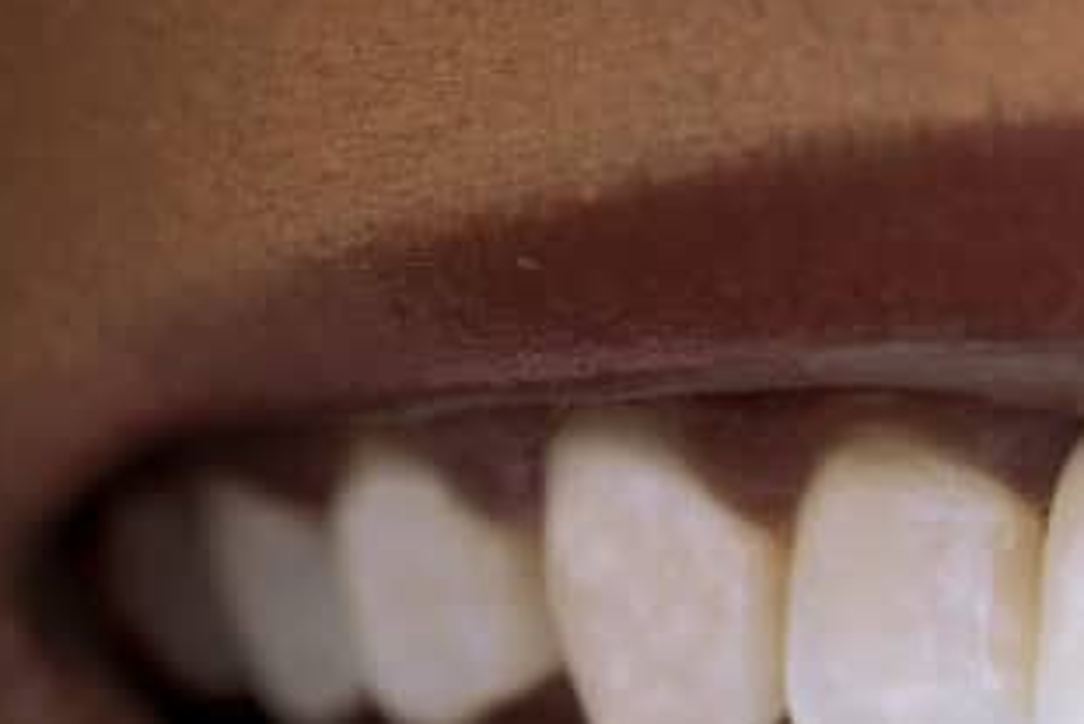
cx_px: 1497
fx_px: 8947
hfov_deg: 6.9
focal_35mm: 297
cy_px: 708
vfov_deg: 4.6
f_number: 10
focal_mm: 90
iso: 800
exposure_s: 1/200
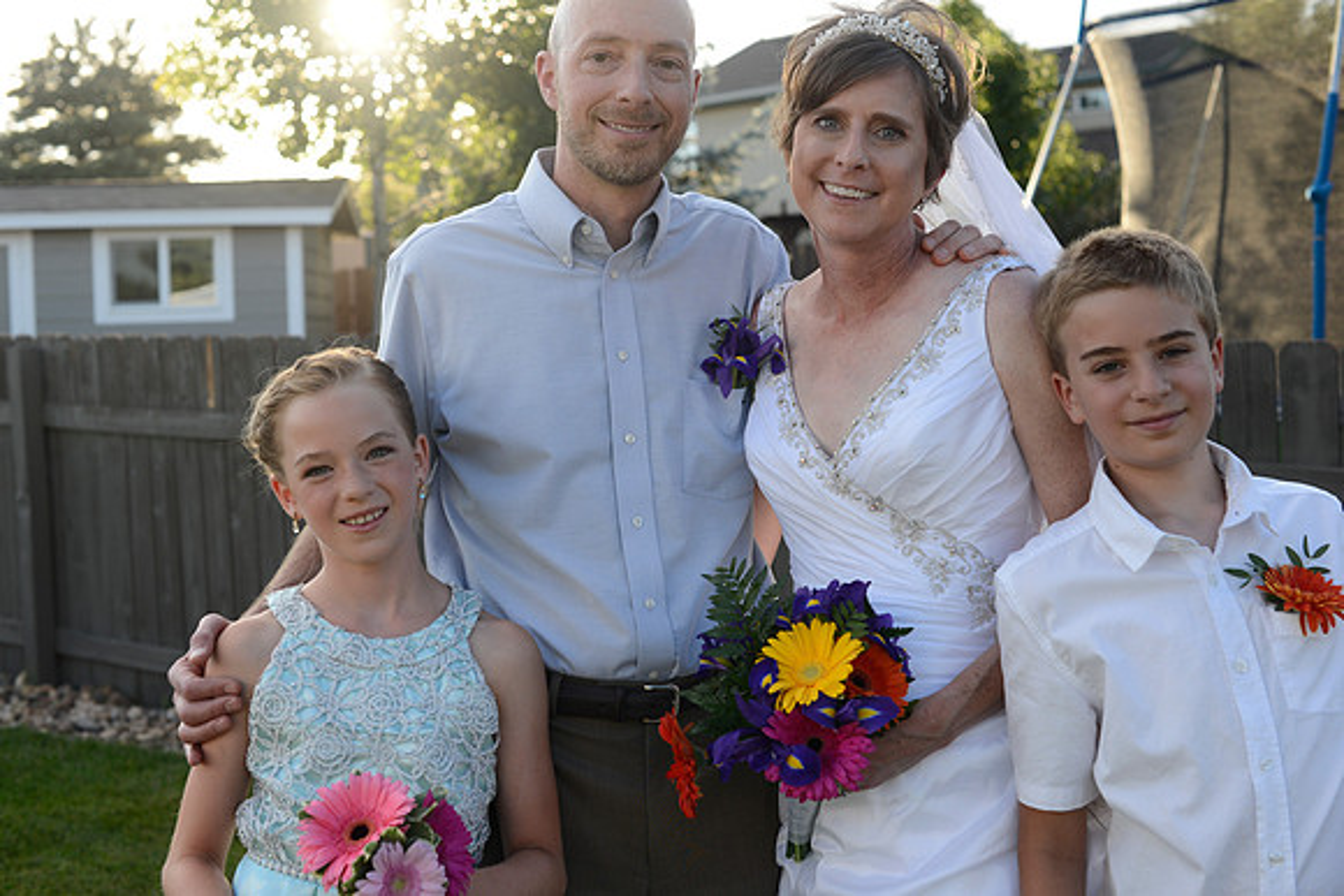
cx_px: 672
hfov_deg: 39.6
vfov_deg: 27.0
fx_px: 1867
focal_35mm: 50
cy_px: 448
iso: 400
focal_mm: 50
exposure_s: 1/400
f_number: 5
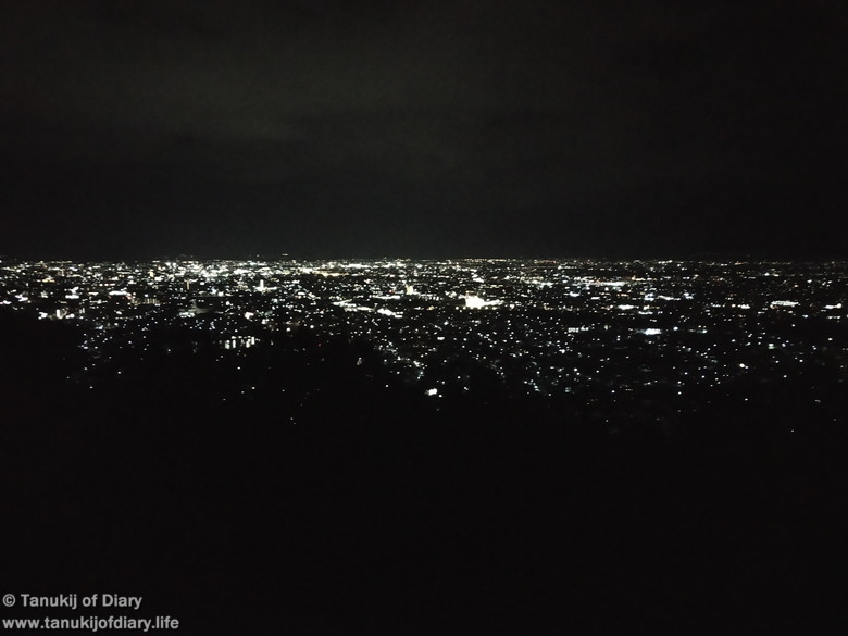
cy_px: 318
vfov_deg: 56.8
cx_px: 424
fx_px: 588
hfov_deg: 71.6
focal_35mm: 24
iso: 9600
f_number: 1.9
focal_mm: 3.94
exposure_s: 1/14
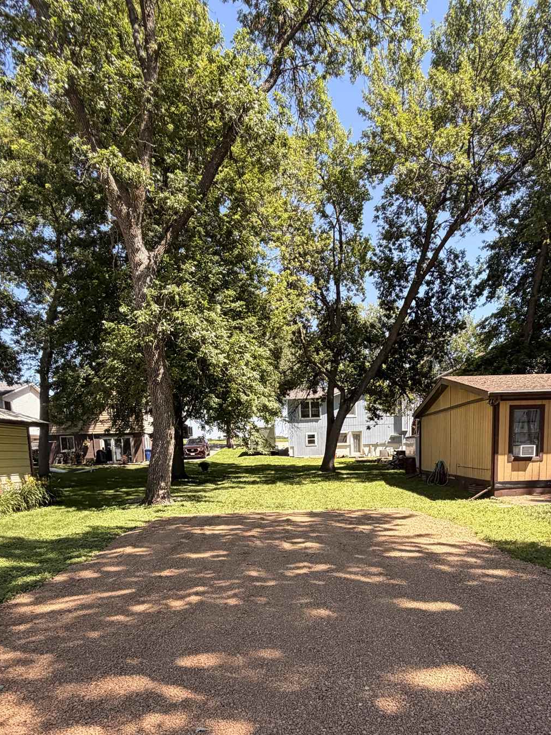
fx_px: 509
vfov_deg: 68.6
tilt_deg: -5.5
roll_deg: +1.8
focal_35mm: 24
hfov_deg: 56.7
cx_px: 301
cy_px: 516
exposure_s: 1/502
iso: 64
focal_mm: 2.22
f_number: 2.2
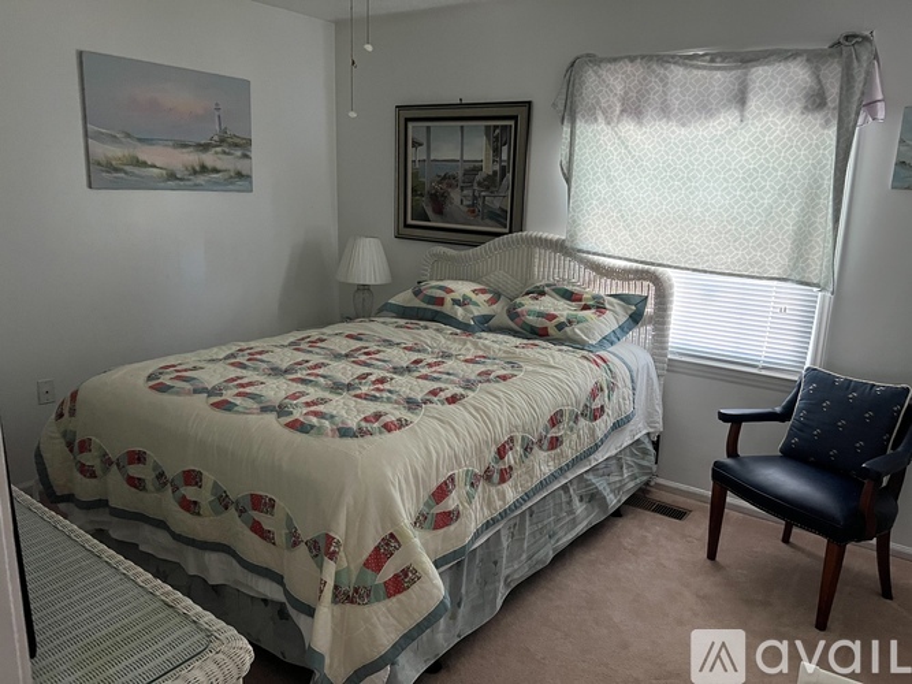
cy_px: 342
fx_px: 685
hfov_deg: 67.3
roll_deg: -1.4
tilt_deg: -12.7
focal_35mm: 26
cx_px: 456
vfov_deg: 53.0
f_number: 1.5
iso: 500
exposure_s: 1/58
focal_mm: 5.7
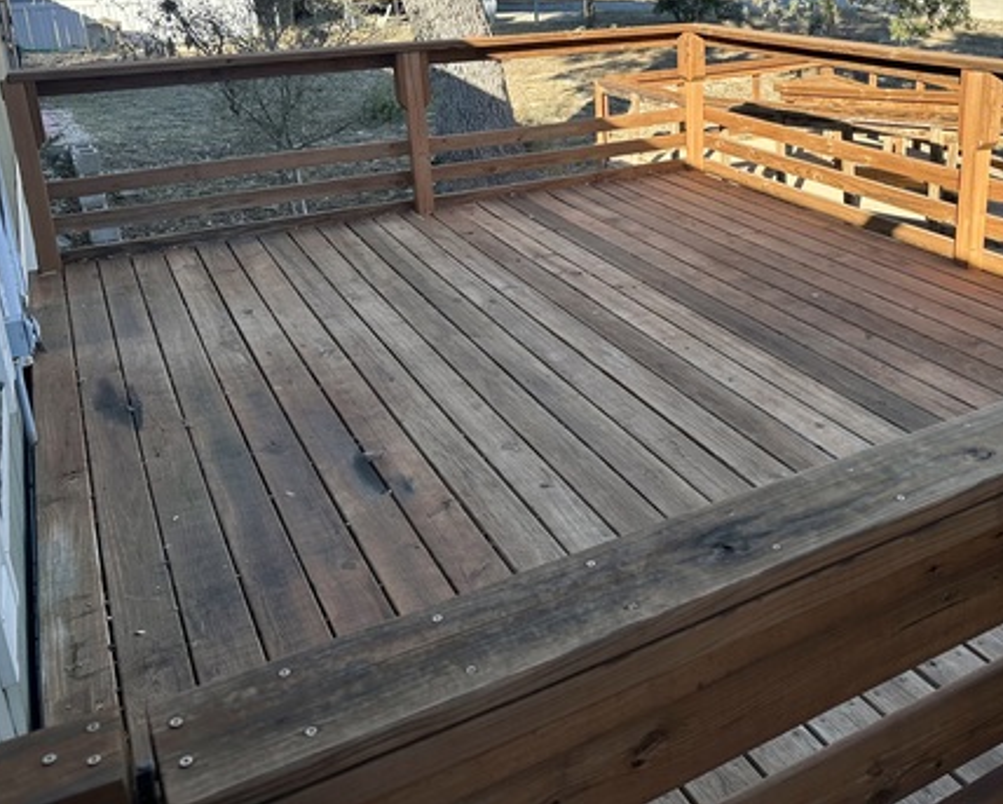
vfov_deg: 41.5
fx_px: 1040
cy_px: 244
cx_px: 677
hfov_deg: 50.5
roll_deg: +1.1
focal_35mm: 35
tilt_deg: -17.5
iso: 80
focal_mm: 6.86
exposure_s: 1/999
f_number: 1.78
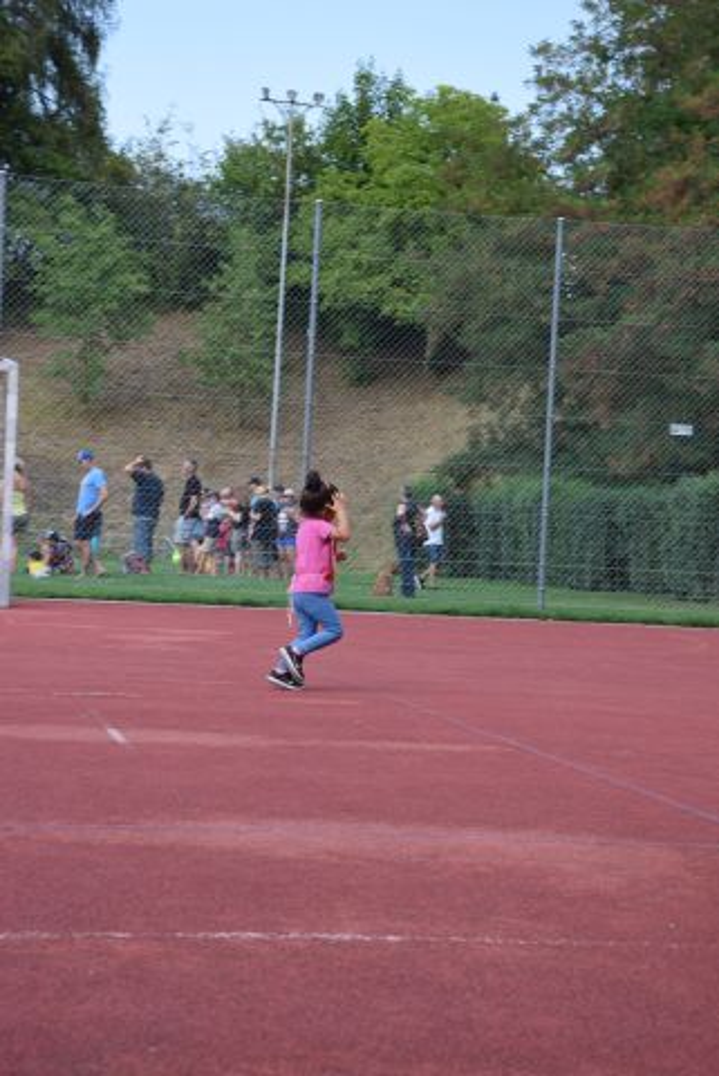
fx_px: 2242
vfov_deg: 27.0
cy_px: 538
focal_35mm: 75
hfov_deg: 18.2
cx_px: 360
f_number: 8
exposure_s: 1/250
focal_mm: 50
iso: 220
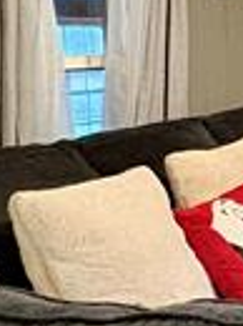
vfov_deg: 23.4
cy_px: 90
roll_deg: -0.3
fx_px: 779
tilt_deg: -3.7
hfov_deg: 12.0
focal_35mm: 83
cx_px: 666
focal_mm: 2.22
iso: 1000
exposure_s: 1/30
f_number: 2.2
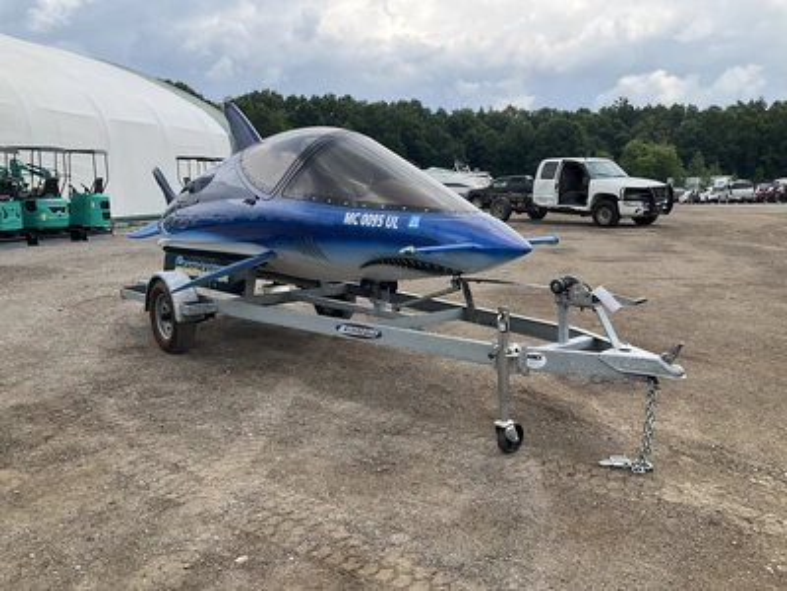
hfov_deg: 61.7
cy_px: 296
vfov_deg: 48.2
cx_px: 394
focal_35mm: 29
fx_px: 659
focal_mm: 3
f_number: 1.8
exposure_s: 1/842
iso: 25
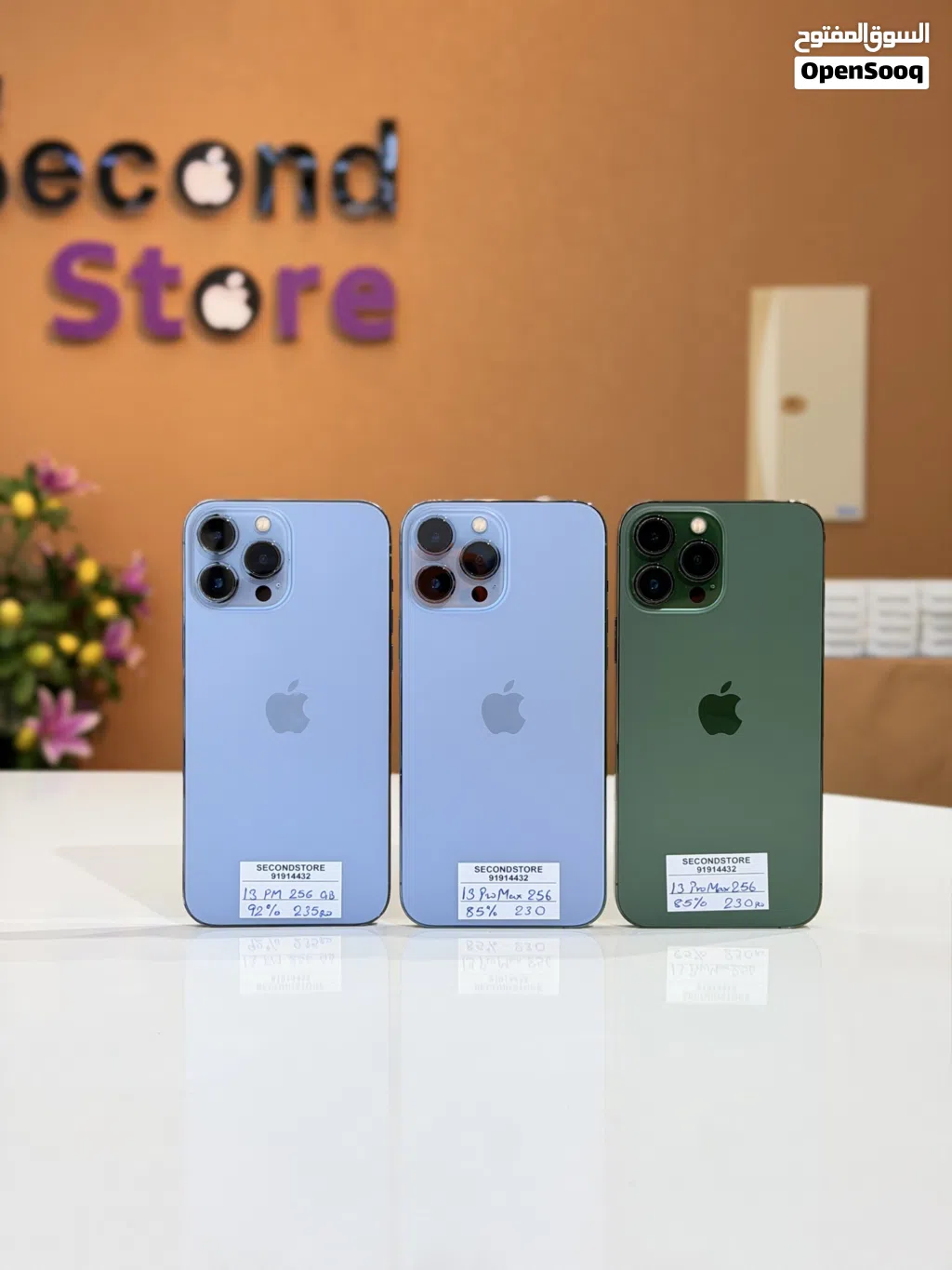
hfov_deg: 30.3
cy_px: 635
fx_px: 1760
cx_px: 476
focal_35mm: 48
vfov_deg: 39.7
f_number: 1.78
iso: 64
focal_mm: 6.76
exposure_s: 1/493
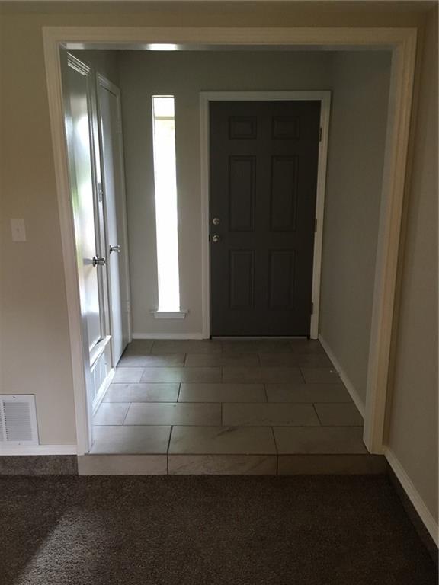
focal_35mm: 29
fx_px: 490
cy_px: 292
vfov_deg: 61.7
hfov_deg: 48.2
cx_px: 220
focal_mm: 4.15
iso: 125
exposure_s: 1/30
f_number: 2.2
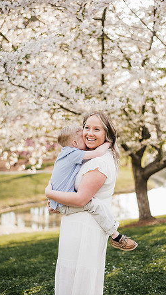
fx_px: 415
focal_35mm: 53
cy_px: 147
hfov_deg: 22.6
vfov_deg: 39.2
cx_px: 90
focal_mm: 50
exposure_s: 1/400
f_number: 2.2
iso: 125
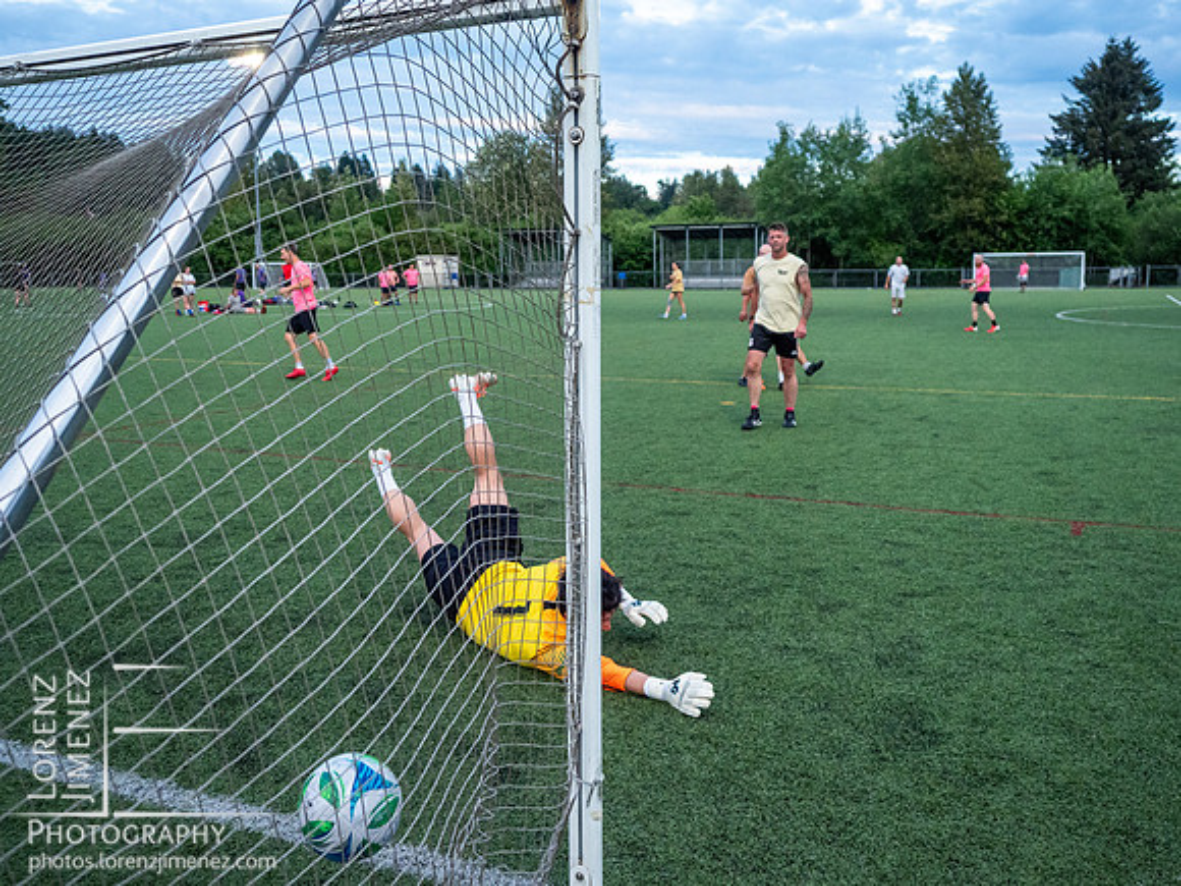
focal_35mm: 31
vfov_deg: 45.8
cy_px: 443
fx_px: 1047
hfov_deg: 58.8
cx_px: 590
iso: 1600
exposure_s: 1/1000
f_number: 2.8
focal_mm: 15
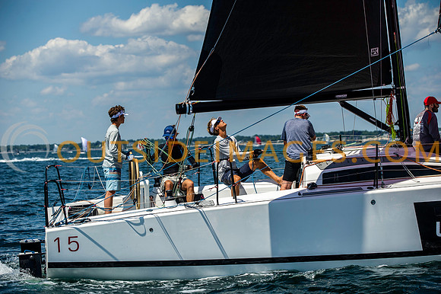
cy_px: 147
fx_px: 1371
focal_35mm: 112
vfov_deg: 12.2
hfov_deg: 18.3
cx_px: 220
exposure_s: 1/2500
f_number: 5
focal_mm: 112
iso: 320
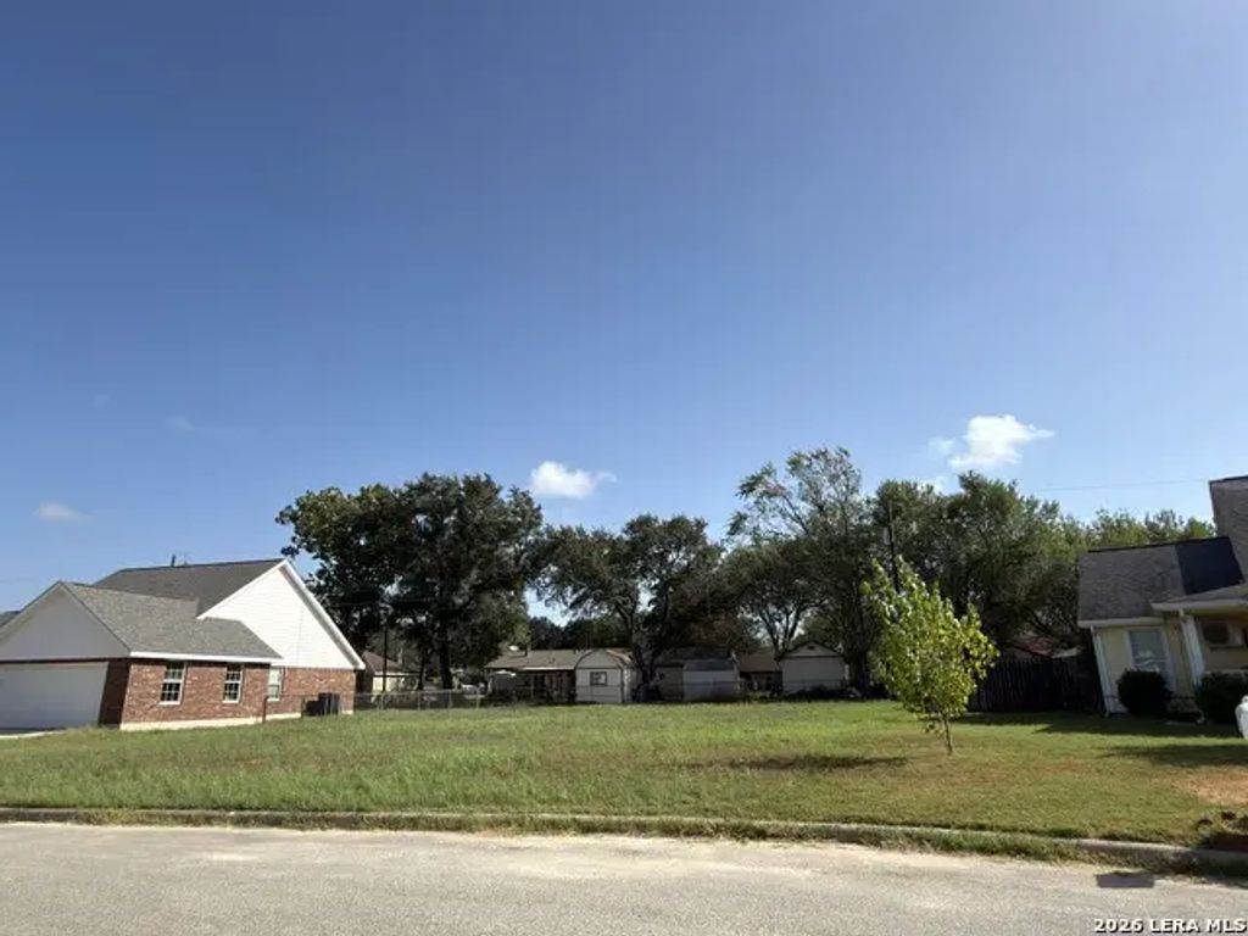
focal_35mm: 20
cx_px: 624
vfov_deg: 66.0
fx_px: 721
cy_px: 468
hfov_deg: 81.7
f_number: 2.2
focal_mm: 2.22
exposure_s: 1/854
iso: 16
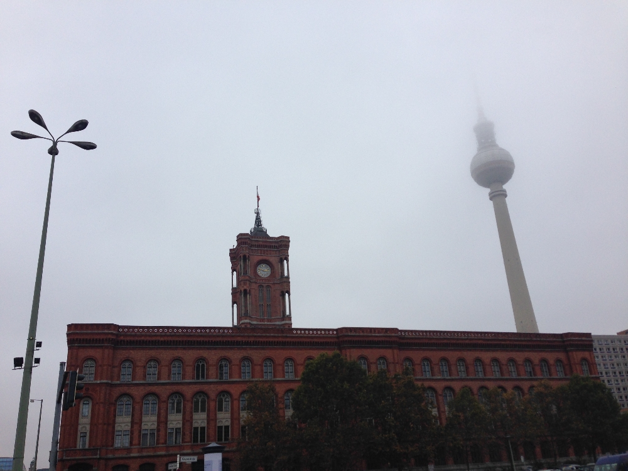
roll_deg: +1.5
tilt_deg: +23.1
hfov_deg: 55.4
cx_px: 314
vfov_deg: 42.9
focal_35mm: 33
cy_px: 236
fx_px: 599
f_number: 2.4
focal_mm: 4.12
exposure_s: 1/282
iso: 50
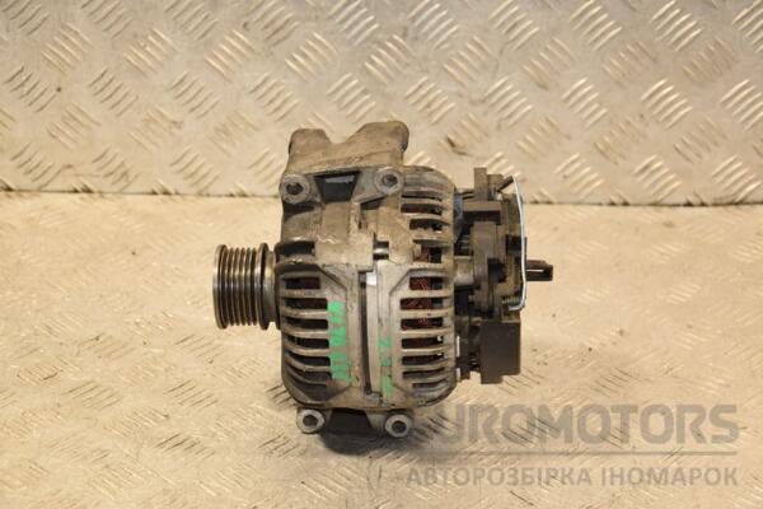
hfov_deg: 26.0
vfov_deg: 17.5
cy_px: 254
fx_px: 1653
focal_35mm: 78
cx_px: 382
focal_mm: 52
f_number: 5
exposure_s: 1/160
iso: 800
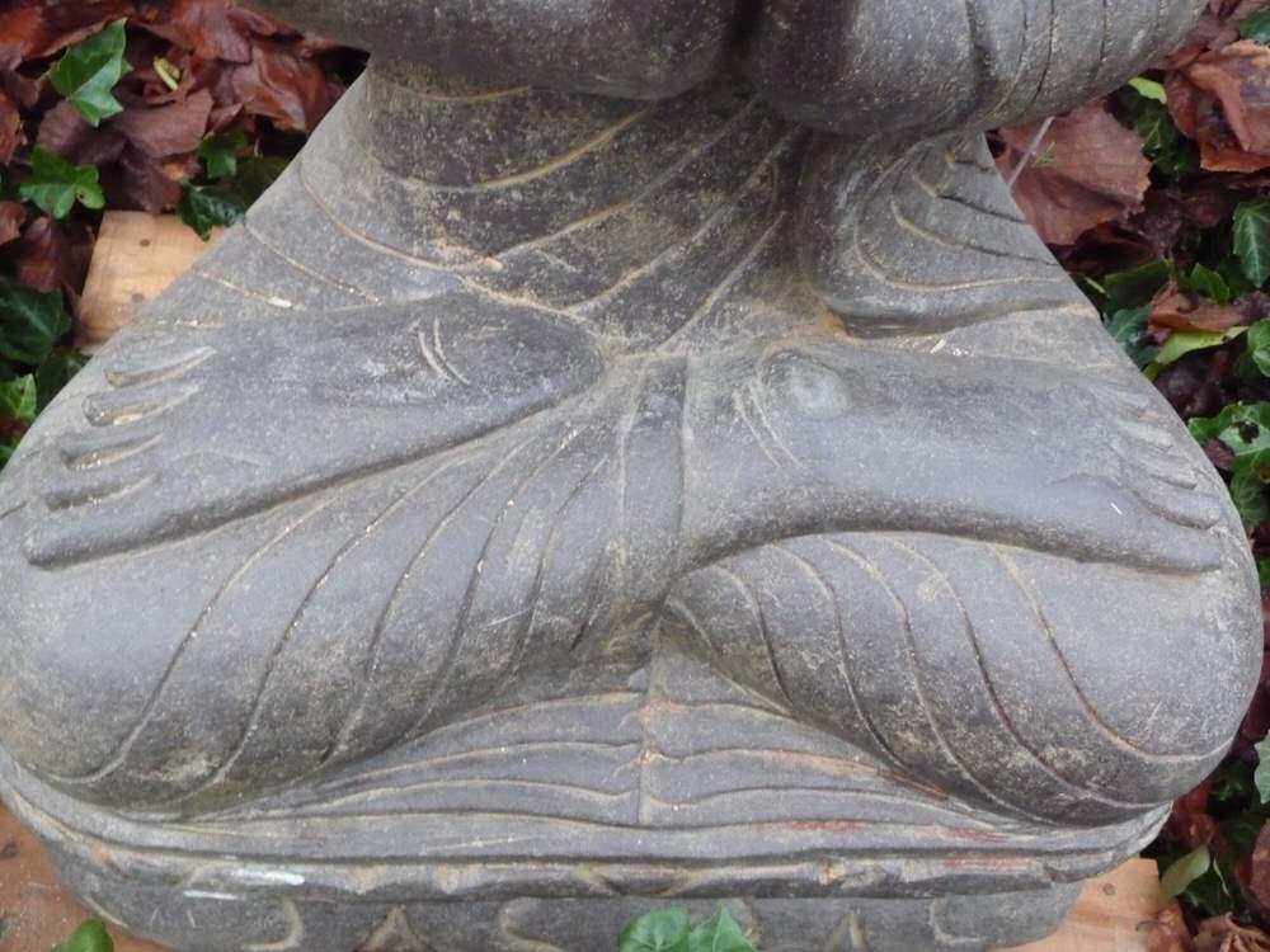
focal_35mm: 40
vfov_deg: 36.0
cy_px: 476
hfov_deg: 46.8
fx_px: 1468
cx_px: 635
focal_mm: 6.7
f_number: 3.9
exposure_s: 1/50
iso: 800
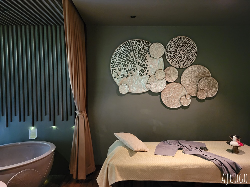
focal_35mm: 26
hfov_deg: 67.3
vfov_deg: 53.1
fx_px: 188
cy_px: 94
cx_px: 125
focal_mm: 5.4
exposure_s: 1/25
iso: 1000
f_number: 1.8
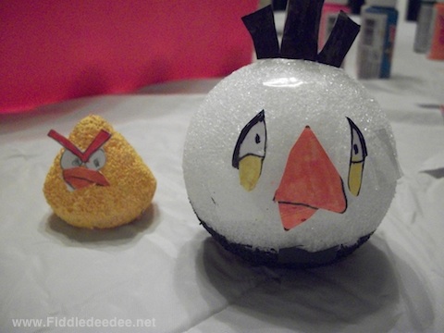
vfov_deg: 40.7
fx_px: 449
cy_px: 166
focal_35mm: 35
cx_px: 222
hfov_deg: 52.6
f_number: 3.1
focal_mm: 6.3
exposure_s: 1/40
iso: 640
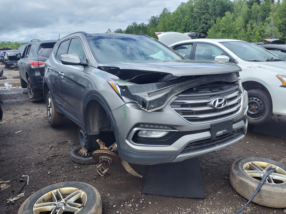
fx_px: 215
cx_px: 143
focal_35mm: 26
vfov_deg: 53.1
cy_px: 107
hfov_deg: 67.3
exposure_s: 1/459
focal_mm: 3.58
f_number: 1.9
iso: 40
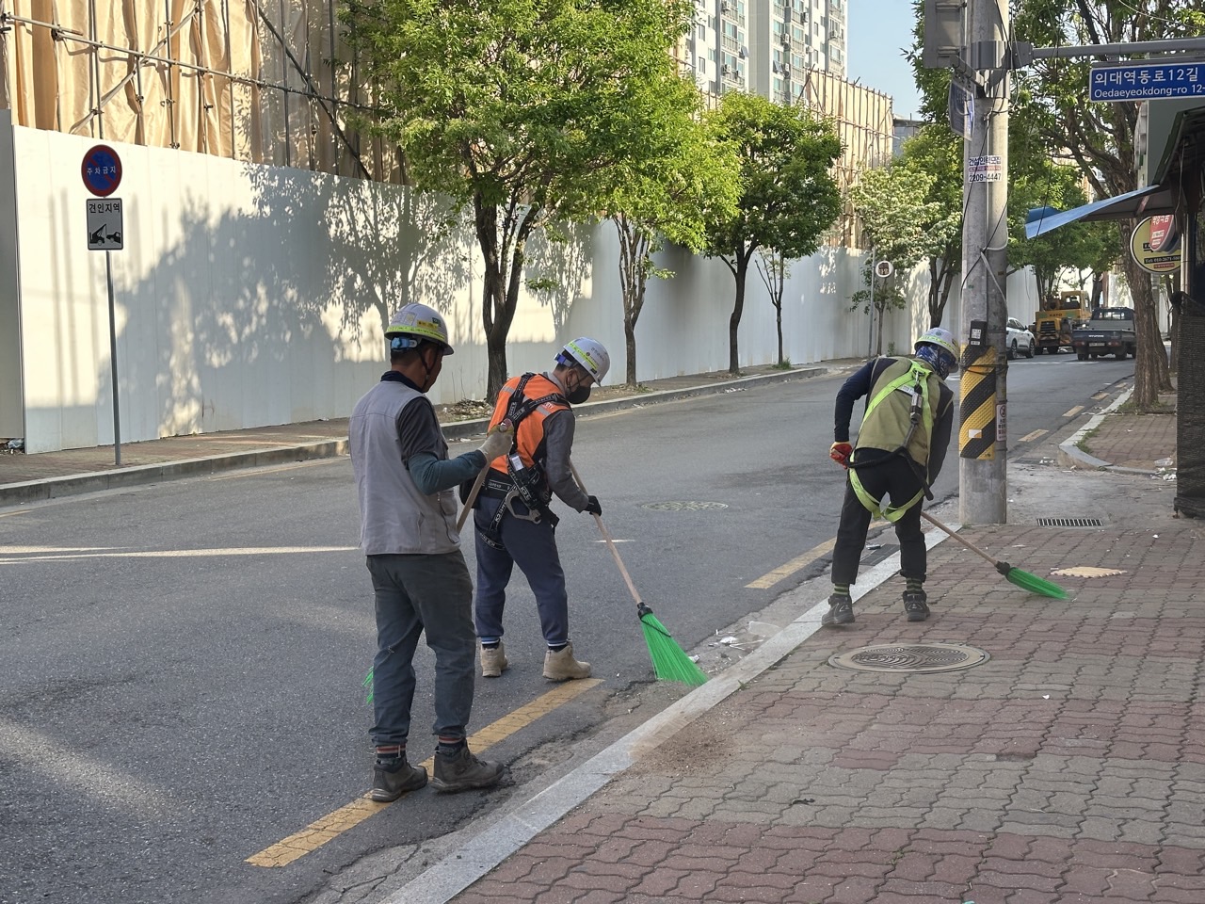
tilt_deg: -3.1
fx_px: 1671
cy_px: 452
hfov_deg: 39.7
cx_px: 602
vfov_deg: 30.3
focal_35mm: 48
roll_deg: +1.6
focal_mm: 6.86
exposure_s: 1/903
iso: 64
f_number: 1.78
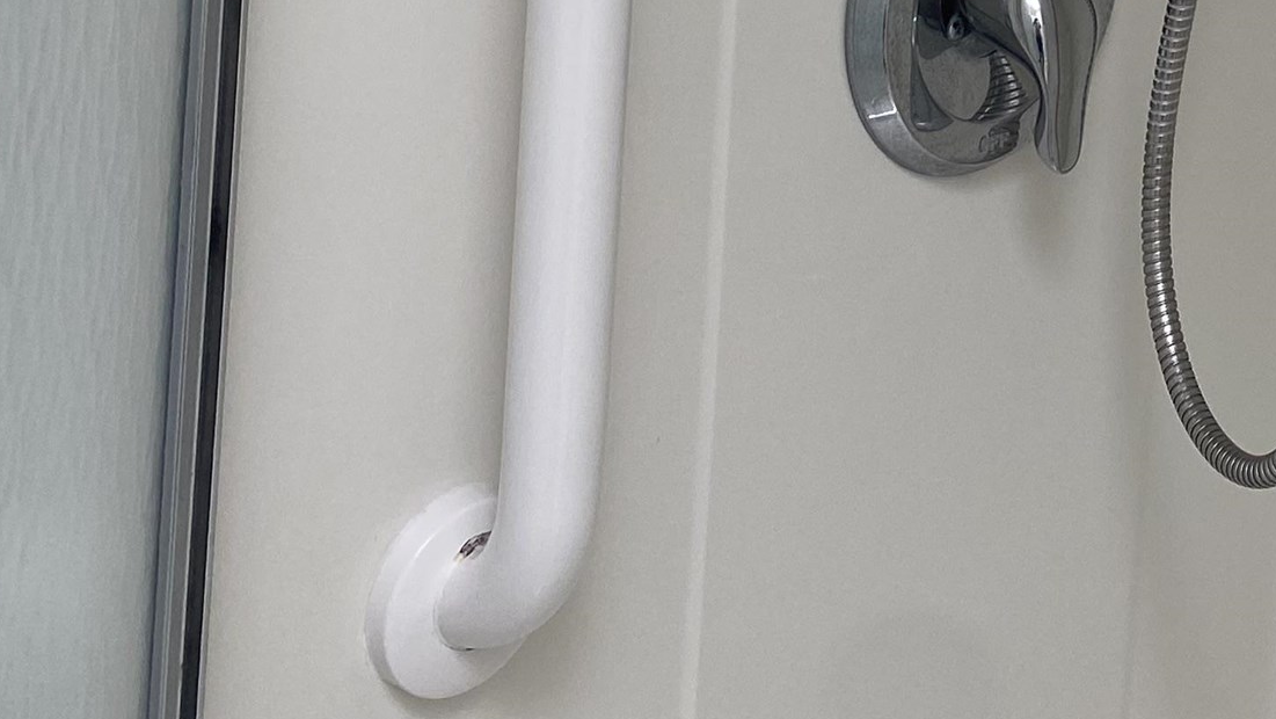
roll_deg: -3.7
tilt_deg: -2.9
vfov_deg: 13.8
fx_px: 2674
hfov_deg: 24.9
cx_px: 1412
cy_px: -544
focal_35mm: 79
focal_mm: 4.25
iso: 50
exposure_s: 1/122
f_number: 1.8
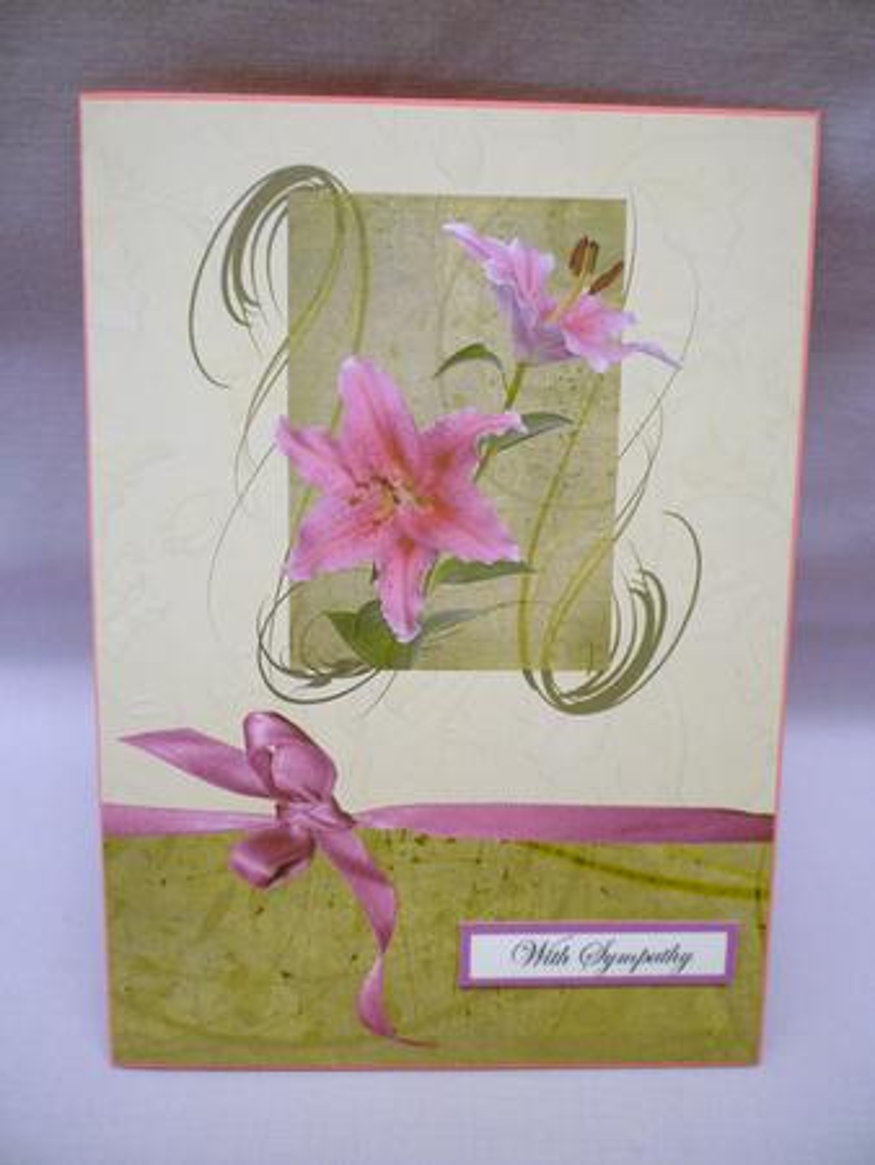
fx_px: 976
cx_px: 438
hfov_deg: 48.3
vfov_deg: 61.6
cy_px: 582
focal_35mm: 29
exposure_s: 1/50
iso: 80
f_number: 3.3
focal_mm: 5.2
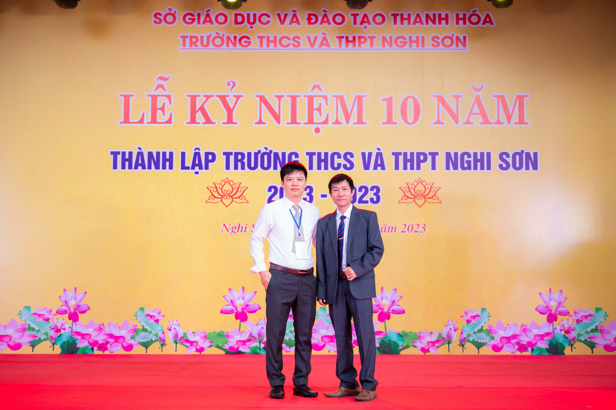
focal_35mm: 48
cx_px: 308
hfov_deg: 41.1
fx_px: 821
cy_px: 205
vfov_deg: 28.0
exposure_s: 1/250
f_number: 4
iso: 500
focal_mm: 48
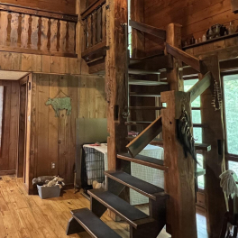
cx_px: 71
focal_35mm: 29
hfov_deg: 54.0
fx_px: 226
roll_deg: -1.1
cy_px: 79
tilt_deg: +6.2
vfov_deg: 54.5
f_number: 1.8
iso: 800
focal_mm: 1.57
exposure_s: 1/40
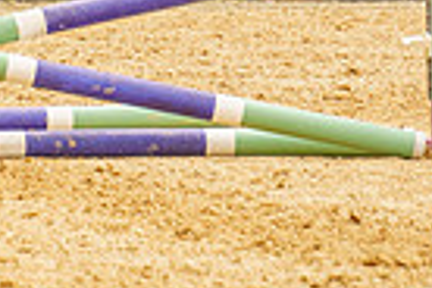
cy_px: -295
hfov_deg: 2.1
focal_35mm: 980
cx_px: -97
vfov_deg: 1.4
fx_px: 11759
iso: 800
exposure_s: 1/1600
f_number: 5.6
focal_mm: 200
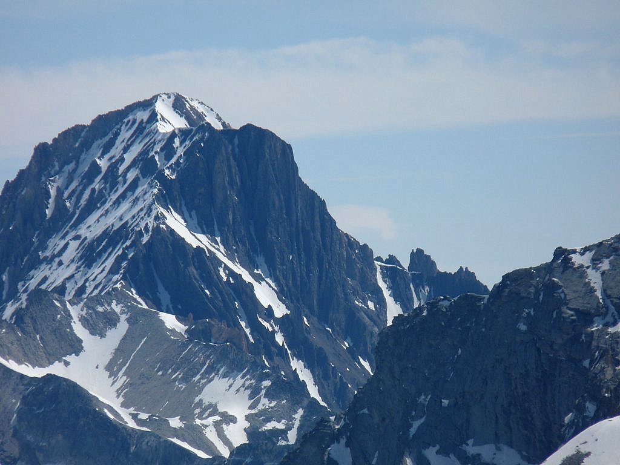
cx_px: 310
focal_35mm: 486
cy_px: 232
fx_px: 8705
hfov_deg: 4.1
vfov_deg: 3.1
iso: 100
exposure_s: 1/640
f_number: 8
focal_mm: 86.4
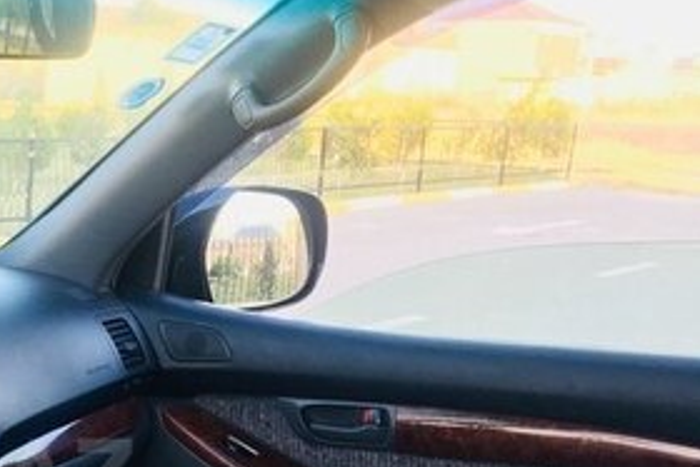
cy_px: 476
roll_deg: -1.9
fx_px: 1381
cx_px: -122
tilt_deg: -16.1
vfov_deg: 18.7
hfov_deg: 25.7
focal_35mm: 71
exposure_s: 1/100
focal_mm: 4.15
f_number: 2.2
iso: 40
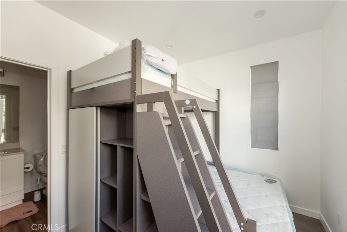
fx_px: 135
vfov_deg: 81.2
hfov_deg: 104.2
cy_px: 116
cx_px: 174
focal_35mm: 14
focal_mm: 14
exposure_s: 1/100
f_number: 5
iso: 800
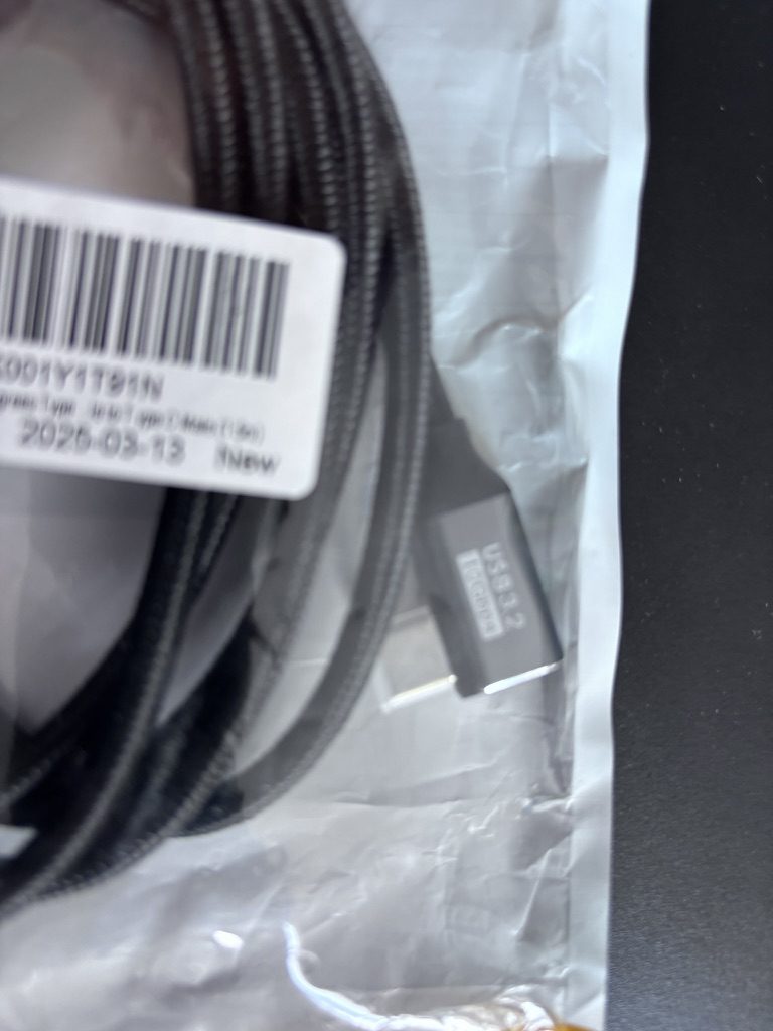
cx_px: 386
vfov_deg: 67.3
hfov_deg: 53.1
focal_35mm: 26
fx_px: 774
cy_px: 516
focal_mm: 5.96
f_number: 1.6
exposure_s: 1/73
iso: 125
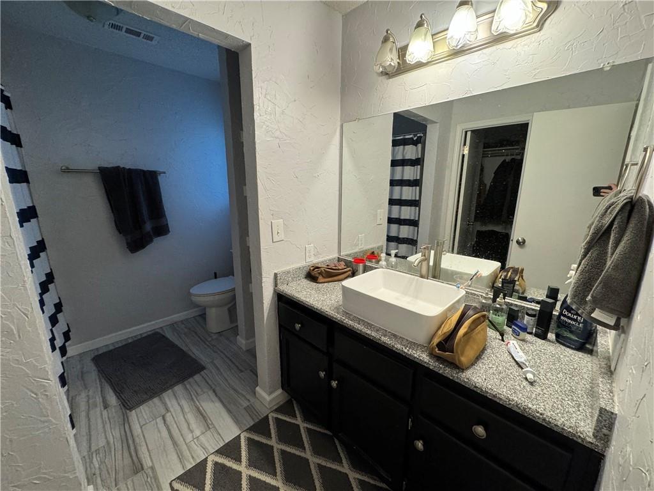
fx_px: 265
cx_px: 327
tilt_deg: -14.3
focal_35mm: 14
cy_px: 246
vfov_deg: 85.7
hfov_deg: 102.1
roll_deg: -0.8
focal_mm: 2.22
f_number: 2.2
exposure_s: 1/120
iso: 250
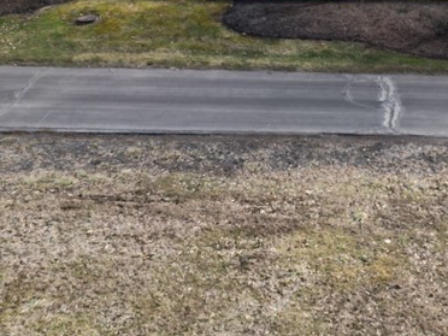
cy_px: 11
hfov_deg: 28.3
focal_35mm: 66
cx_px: 399
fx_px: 854
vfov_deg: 21.6
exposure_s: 1/2000
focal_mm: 6.72
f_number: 1.7
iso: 120
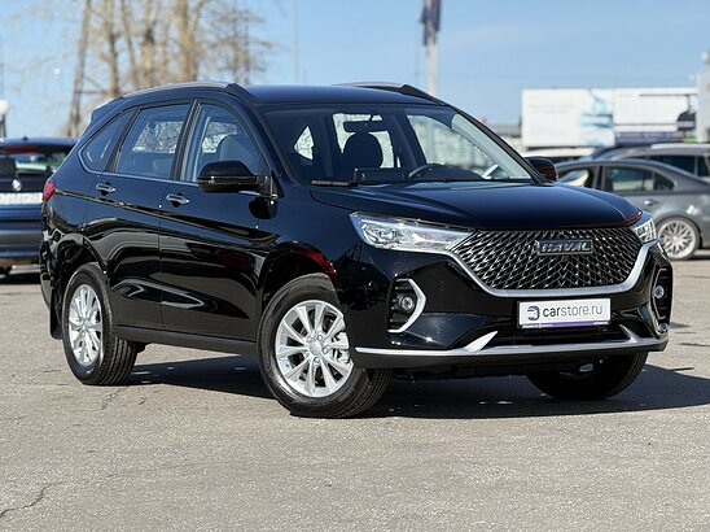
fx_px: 2459
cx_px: 355
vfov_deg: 12.3
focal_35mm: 120
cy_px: 266
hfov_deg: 16.4
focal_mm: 15.66
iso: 64
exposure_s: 1/903
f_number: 2.8
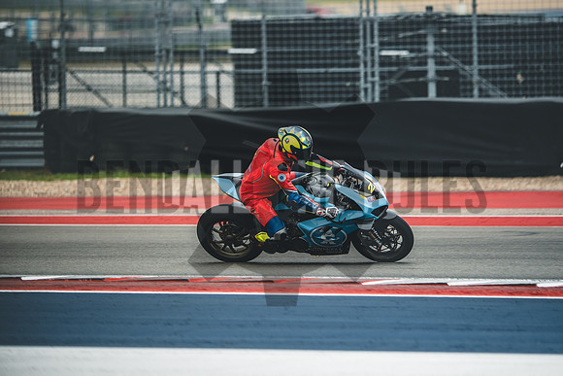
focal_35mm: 300
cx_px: 282
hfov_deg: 6.9
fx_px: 4693
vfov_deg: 4.6
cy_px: 188
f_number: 2
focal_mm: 200
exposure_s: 1/3200
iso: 320
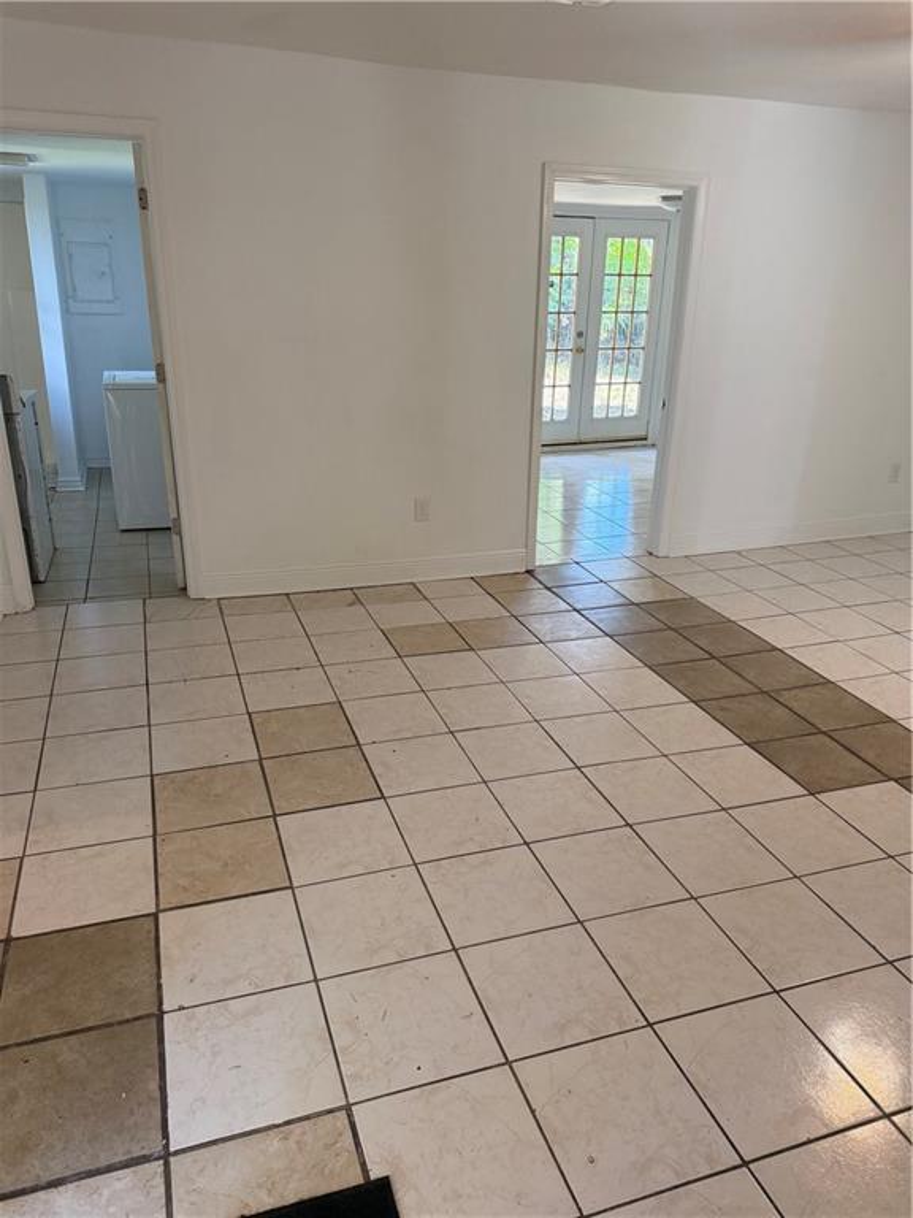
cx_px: 456
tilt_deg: -22.1
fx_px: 844
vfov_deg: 71.6
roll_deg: -2.1
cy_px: 609
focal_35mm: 24
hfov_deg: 56.8
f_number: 1.78
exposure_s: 1/120
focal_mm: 6.76
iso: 200
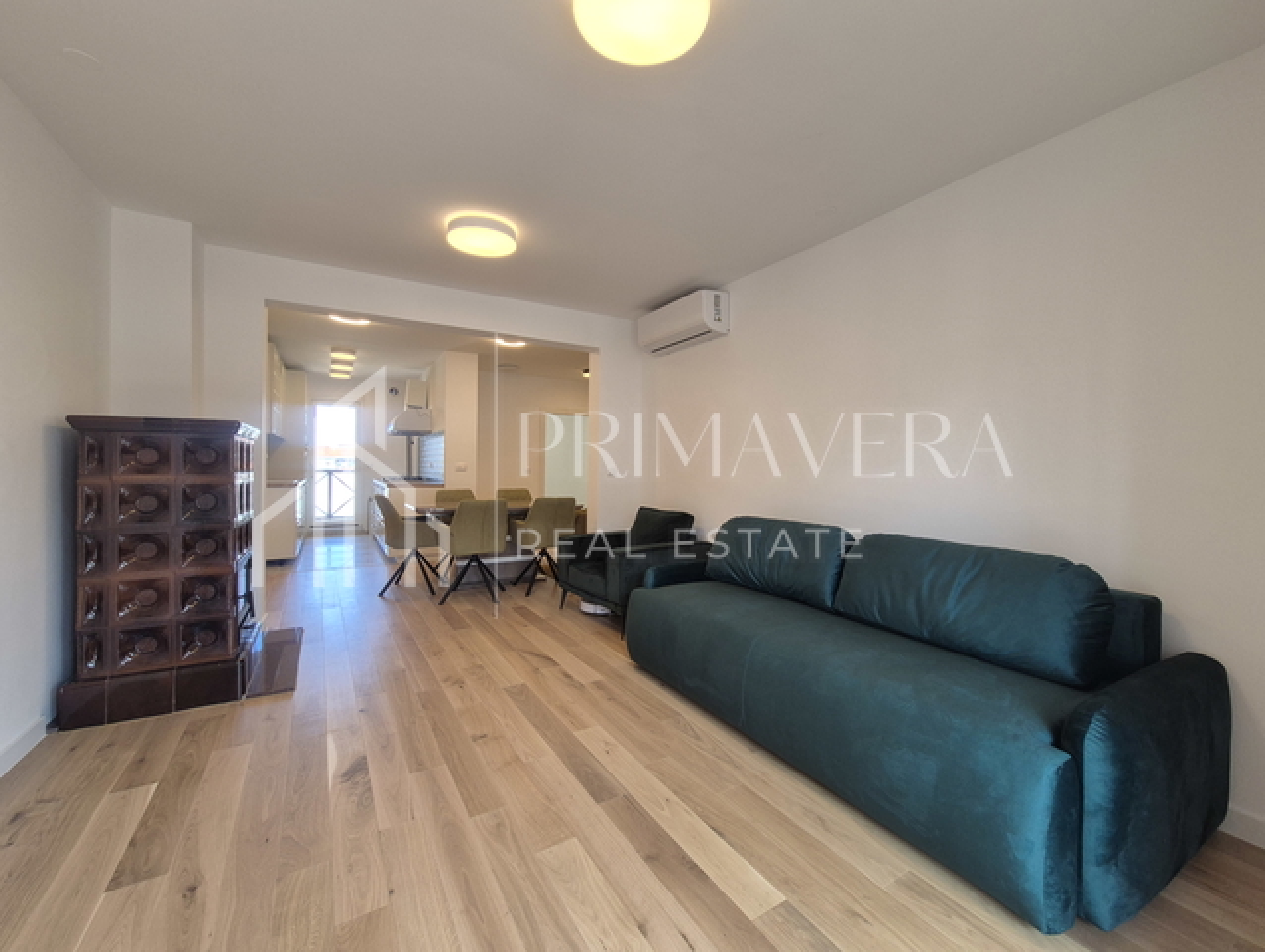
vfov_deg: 90.0
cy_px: 476
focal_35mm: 13
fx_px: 476
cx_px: 632
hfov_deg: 106.1
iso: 100
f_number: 2.2
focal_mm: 2.2
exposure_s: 1/106
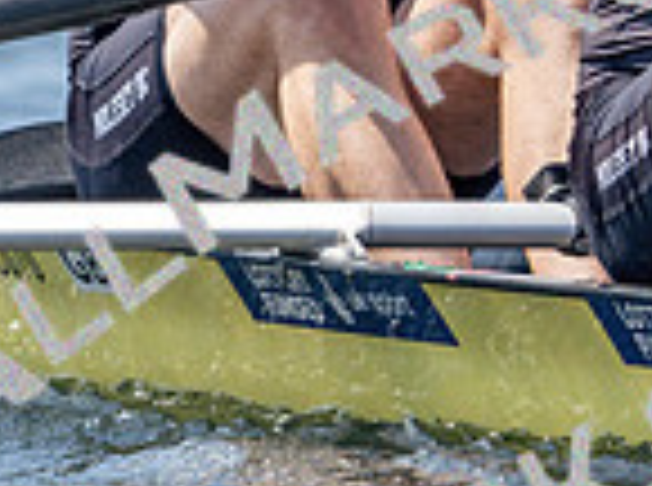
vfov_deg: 1.0
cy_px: -214
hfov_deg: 1.4
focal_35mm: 1443
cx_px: 778
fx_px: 27112
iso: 400
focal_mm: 374
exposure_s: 1/2000
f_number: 6.3
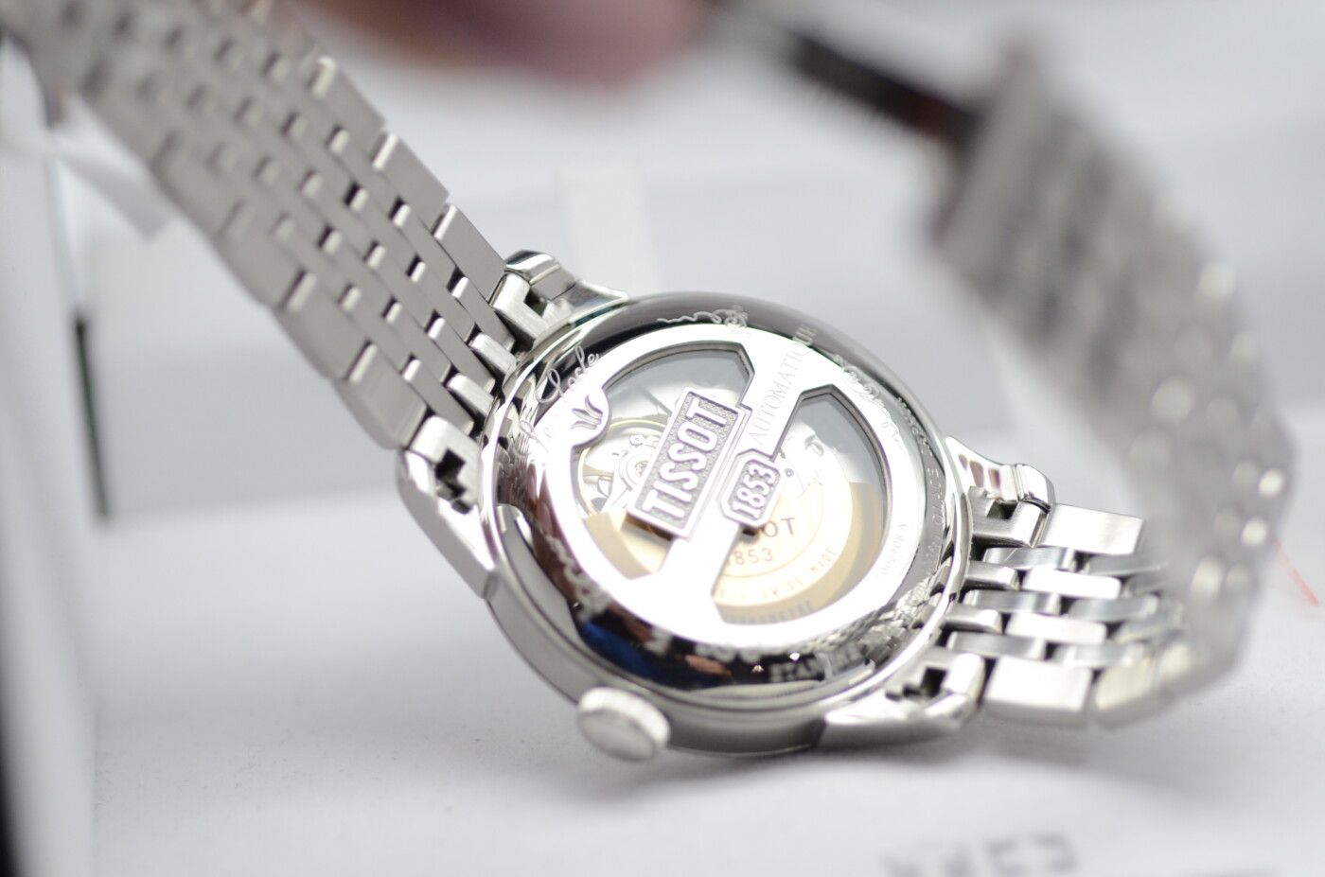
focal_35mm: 90
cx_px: 662
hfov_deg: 22.7
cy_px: 438
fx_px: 3305
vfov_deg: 15.1
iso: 800
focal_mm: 60
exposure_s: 1/500
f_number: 3.2
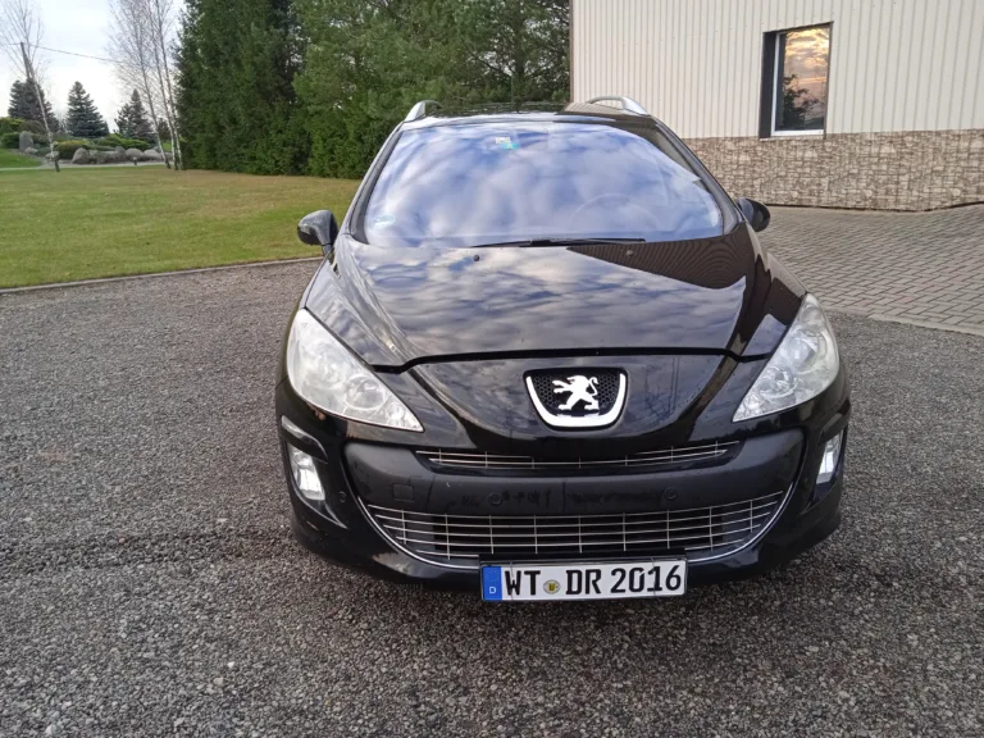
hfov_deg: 63.4
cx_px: 492
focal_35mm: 28
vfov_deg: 49.7
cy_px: 369
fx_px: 796
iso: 166
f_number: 2.2
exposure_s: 1/100
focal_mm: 3.43
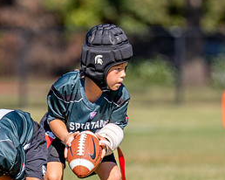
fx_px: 4352
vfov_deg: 2.4
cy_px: 153
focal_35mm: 654
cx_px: 50
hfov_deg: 3.0
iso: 250
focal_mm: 200
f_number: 2.8
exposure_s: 1/5000
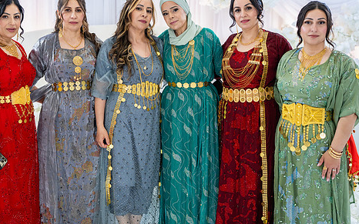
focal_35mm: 52
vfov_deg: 24.8
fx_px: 509
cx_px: 147
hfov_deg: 38.7
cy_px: 81
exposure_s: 1/160
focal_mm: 41
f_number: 2.8
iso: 640
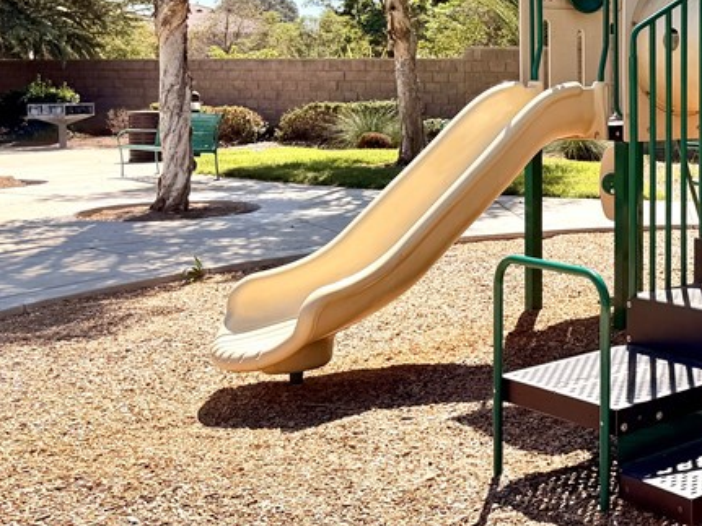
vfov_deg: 25.2
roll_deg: +0.2
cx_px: 779
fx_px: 1156
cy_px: 103
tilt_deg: -3.1
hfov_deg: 30.2
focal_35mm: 57
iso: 80
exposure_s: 1/3584
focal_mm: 6.76
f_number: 1.78
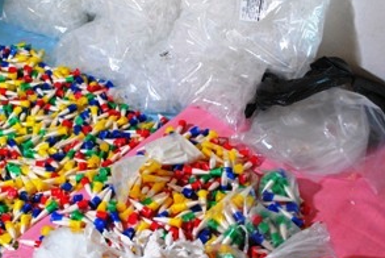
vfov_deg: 22.9
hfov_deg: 33.8
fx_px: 632
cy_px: 175
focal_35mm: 59
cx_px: 155
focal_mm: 18
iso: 800
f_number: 4.5
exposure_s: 1/80
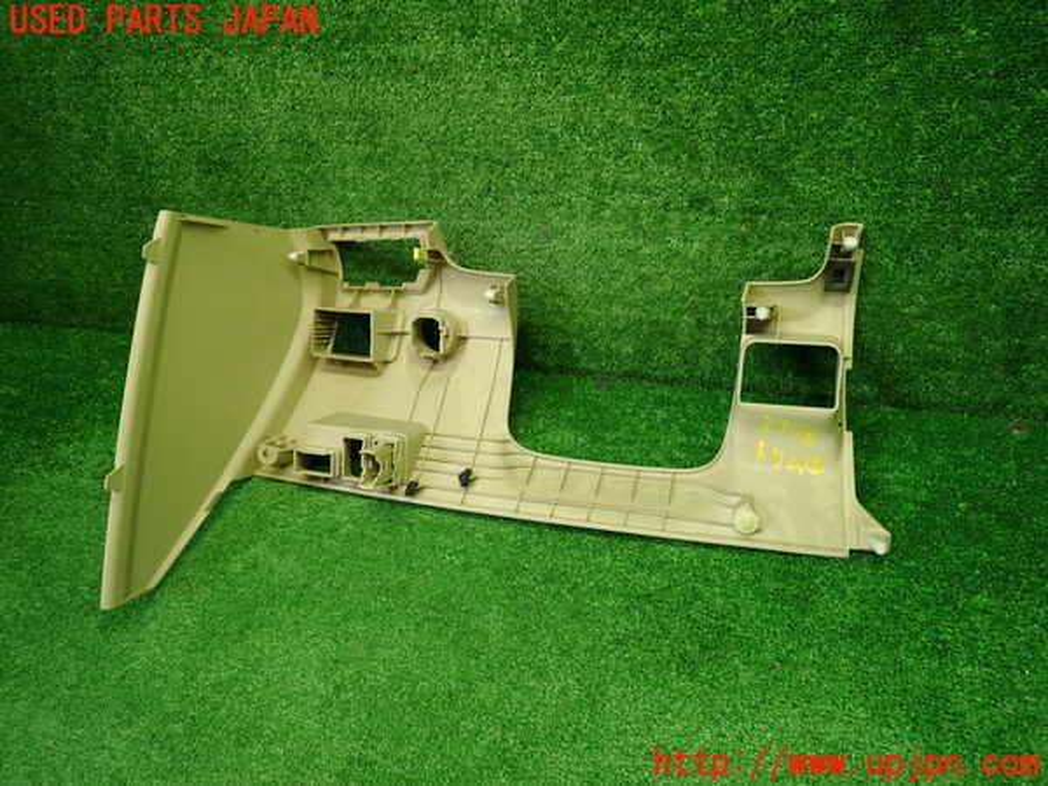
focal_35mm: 25
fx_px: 757
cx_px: 524
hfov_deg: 69.4
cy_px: 393
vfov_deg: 54.9
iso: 160
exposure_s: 1/60
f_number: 2
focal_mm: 4.5
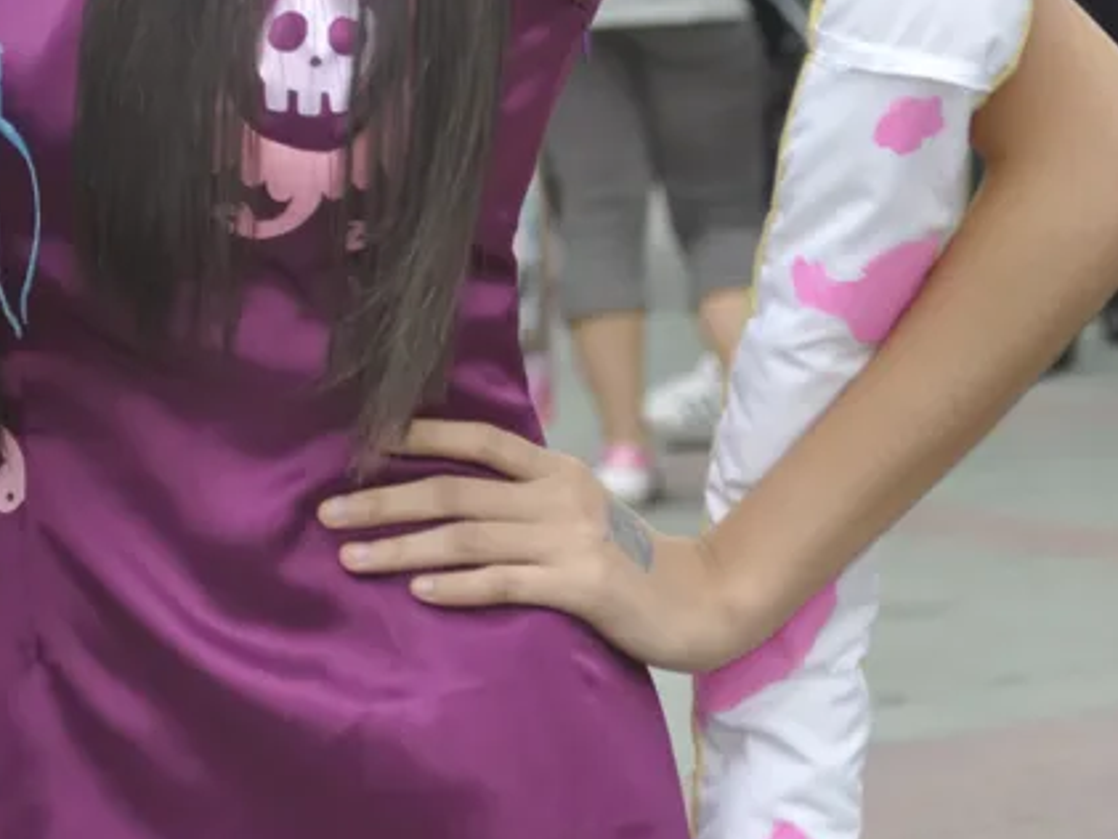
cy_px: -98
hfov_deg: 8.1
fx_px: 7915
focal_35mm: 245
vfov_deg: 6.0
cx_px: 289
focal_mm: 68
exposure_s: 1/320
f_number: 6.3
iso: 200
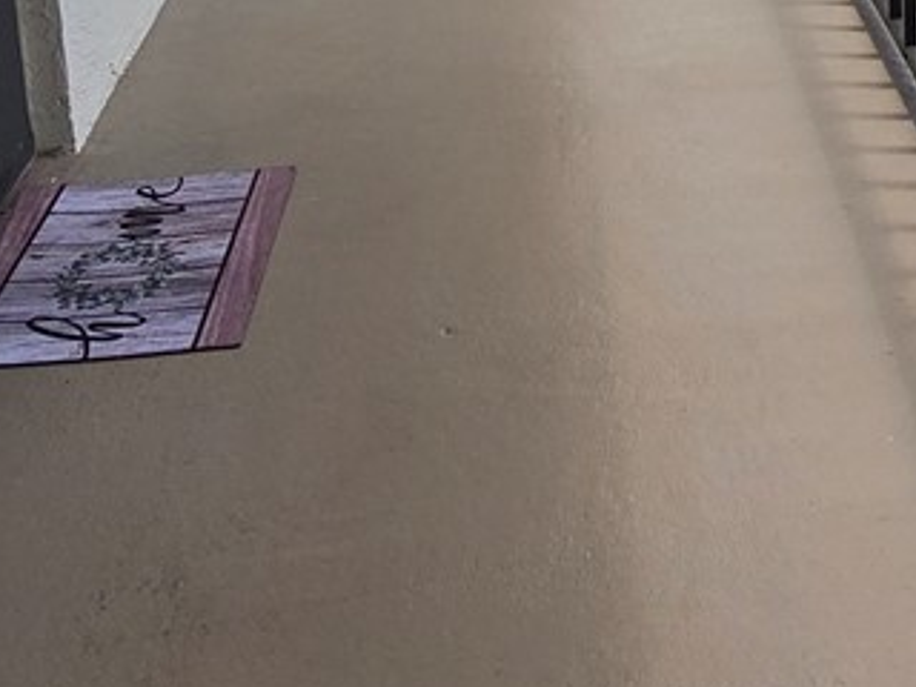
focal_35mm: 65
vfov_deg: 18.9
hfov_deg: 28.4
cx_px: 870
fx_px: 1720
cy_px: -441
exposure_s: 1/2289
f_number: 2.2
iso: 50
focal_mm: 2.2
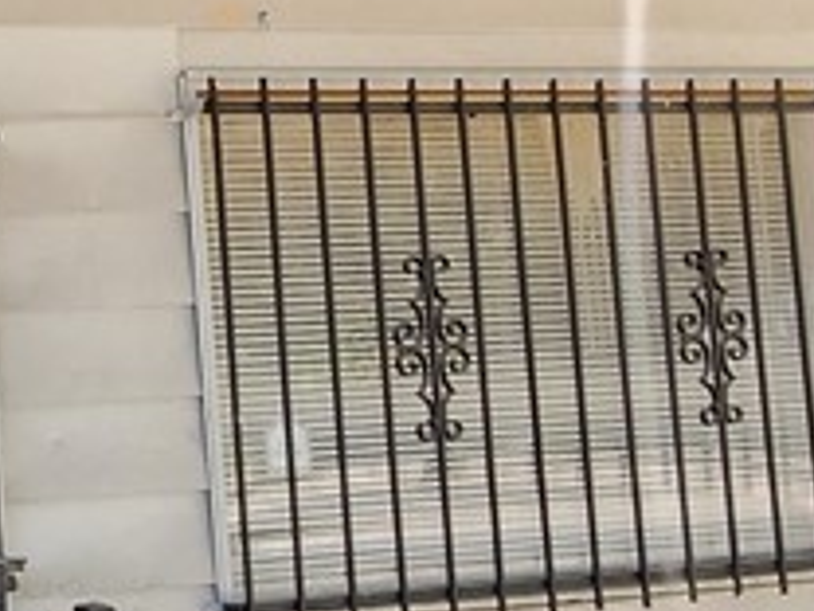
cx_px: -462
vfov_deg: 22.9
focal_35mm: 64
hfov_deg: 23.2
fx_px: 1505
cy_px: 360
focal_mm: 2.2
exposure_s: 1/120
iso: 50
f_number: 2.2
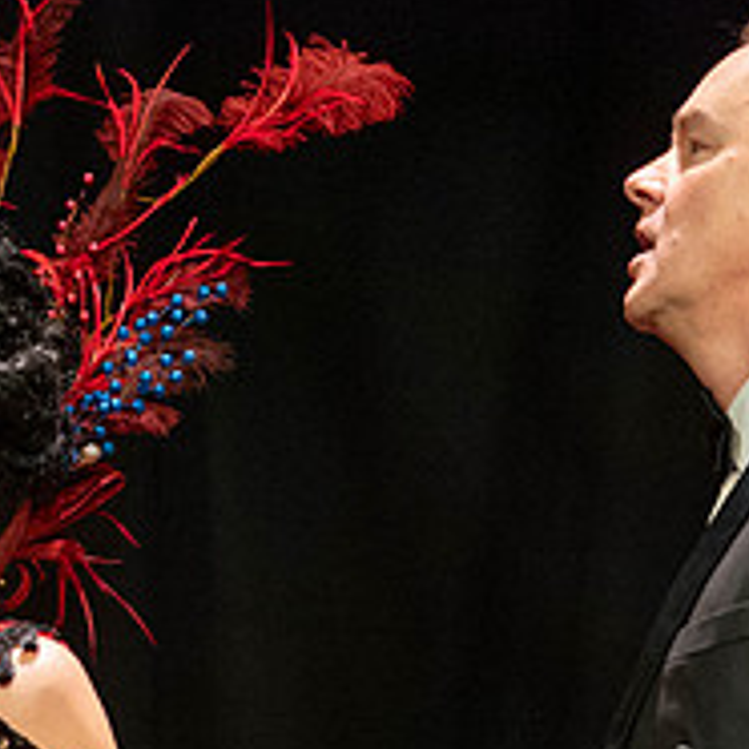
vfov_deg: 4.9
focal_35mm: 356
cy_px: 460
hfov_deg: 4.9
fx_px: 8715
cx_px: 76
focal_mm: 120
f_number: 6.3
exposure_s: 1/160
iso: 2500
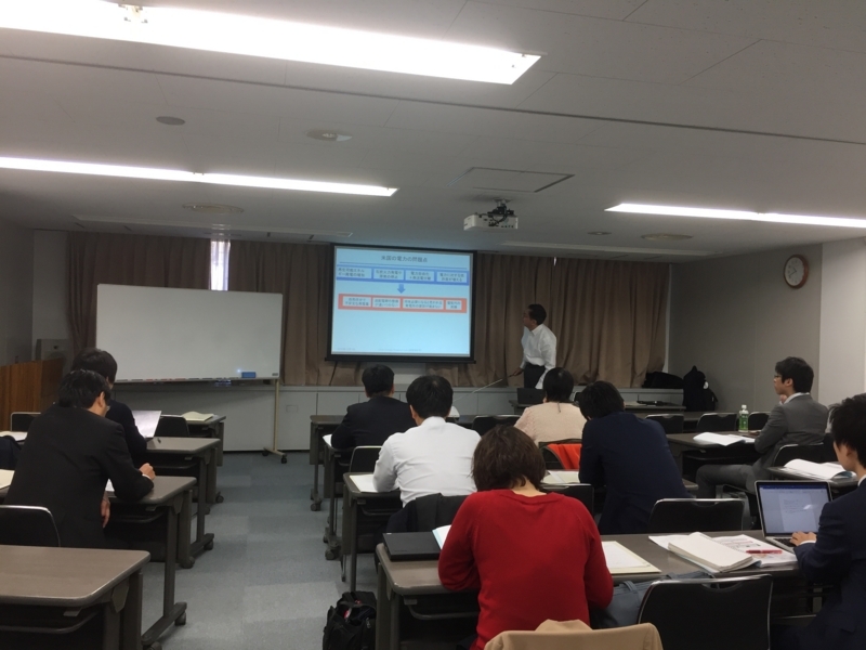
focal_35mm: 29
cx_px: 433
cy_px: 325
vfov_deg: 48.2
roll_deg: -2.0
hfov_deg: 61.7
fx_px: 726
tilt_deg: -0.8
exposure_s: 1/40
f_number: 2.2
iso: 32
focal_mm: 4.15
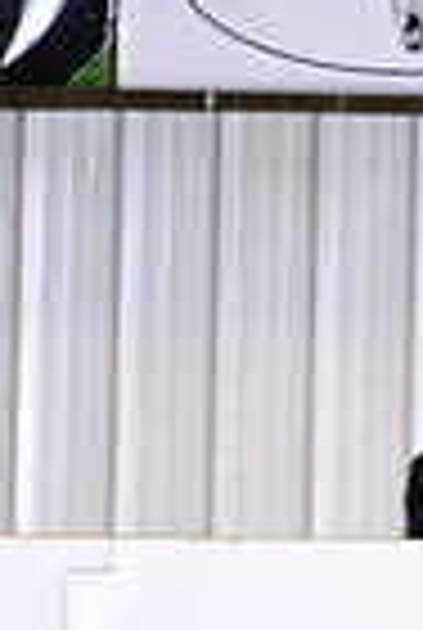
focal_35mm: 826
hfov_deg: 1.7
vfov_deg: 2.5
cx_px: 1120
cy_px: 488
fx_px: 14486
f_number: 4
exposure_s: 1/200
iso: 2000
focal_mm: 200
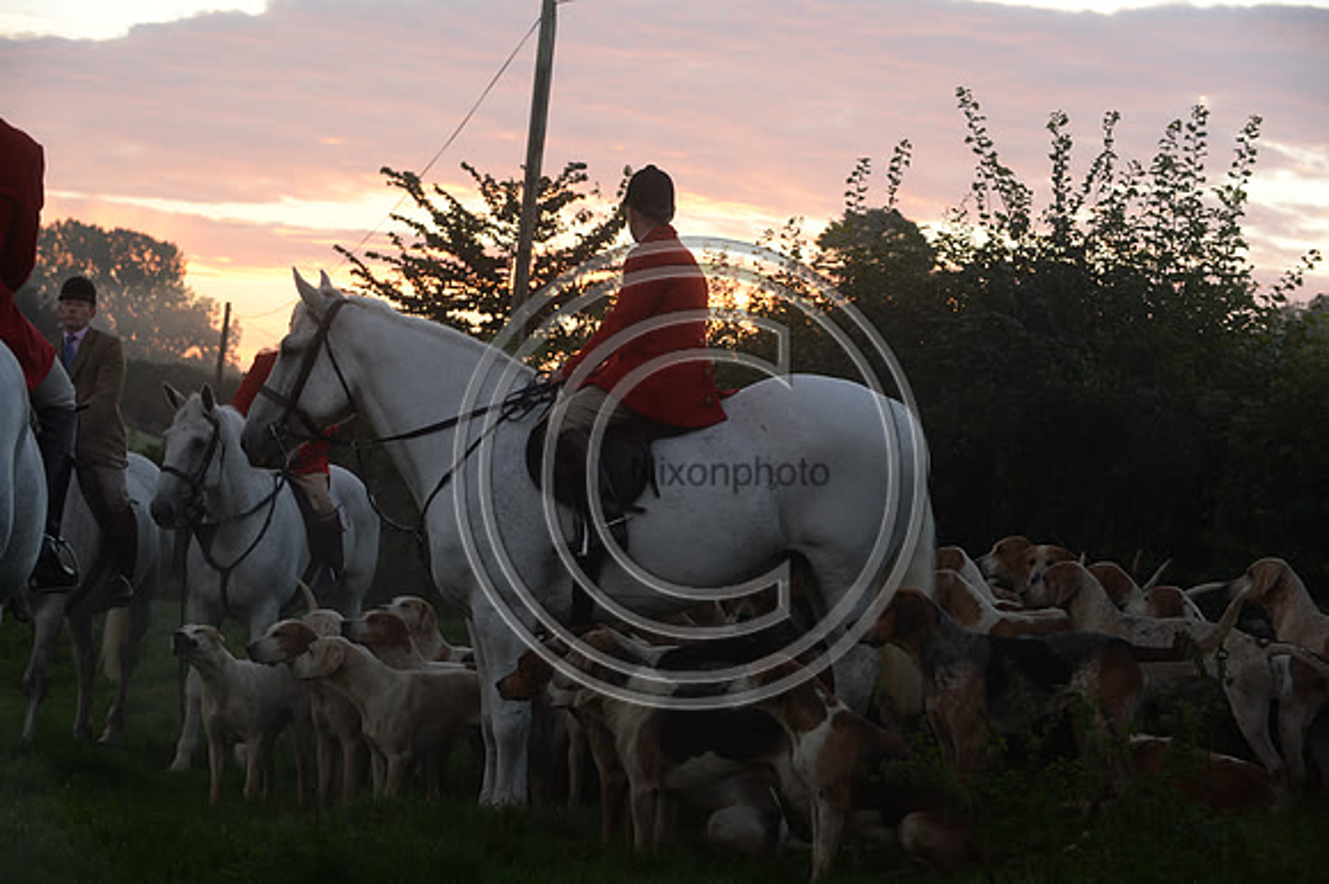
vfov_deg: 13.9
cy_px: 442
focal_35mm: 98
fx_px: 3616
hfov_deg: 20.8
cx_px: 664
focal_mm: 98
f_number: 6.3
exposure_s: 1/250
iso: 2000
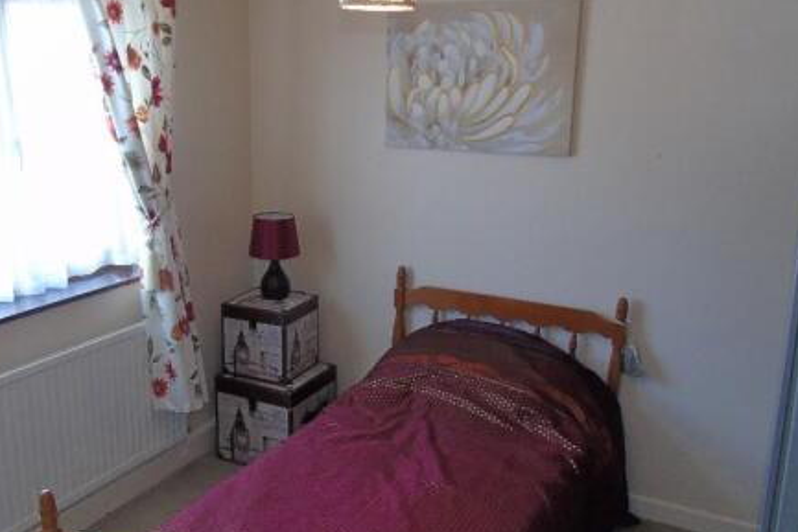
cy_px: 279
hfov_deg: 54.0
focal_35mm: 35
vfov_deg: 37.9
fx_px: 776
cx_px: 314
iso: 250
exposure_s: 1/30
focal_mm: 4.4
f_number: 3.4
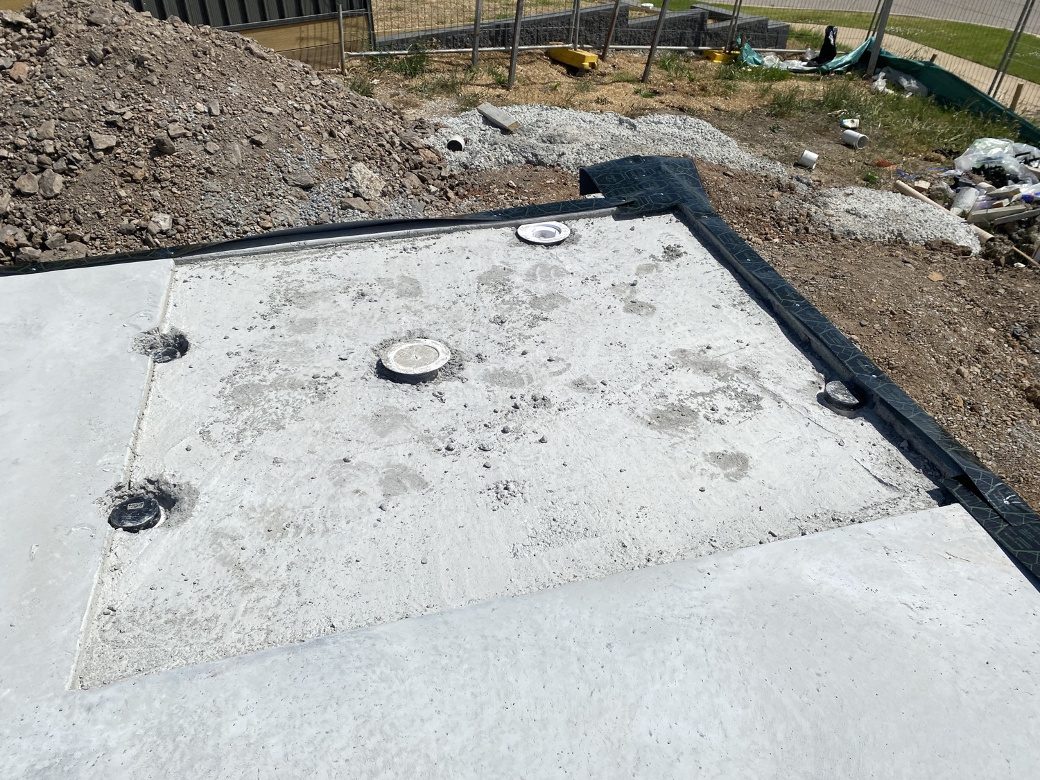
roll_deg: +1.8
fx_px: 781
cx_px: 520
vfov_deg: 53.1
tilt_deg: -36.3
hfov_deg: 67.3
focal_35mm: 26
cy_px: 390
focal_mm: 4.25
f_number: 1.8
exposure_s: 1/8197
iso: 32
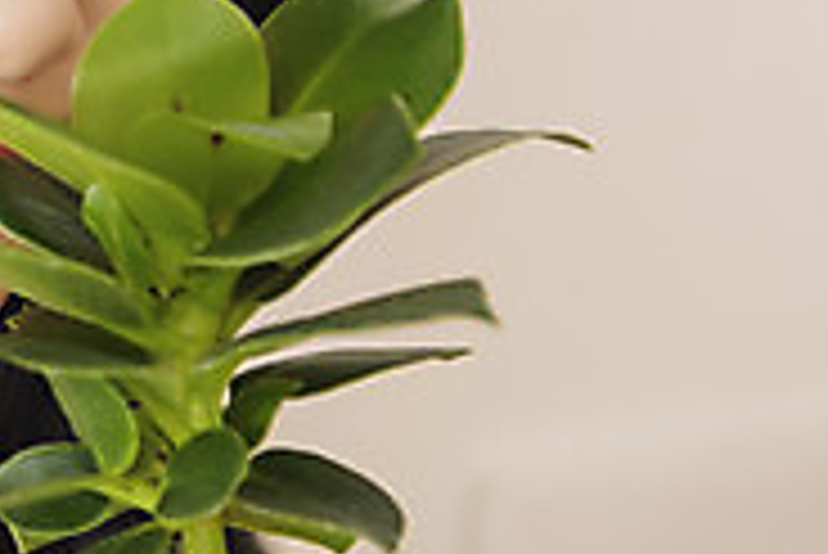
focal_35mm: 163
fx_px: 3752
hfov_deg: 12.0
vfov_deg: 8.4
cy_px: 293
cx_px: -421
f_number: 2.8
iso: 400
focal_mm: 50
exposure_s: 1/125
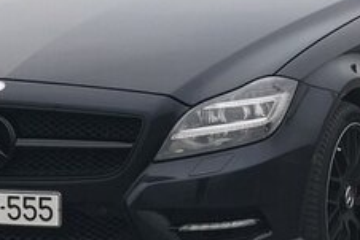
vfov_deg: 8.6
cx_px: 250
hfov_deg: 13.0
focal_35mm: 158
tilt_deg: -2.2
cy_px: -53
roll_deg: +0.7
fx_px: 1581
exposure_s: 1/50
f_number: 2.4
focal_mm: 6
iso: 16
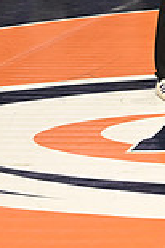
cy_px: -60
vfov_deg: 15.1
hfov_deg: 9.0
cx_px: 442
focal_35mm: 131
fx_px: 903
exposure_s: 1/160
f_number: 5.6
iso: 1600
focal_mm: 35
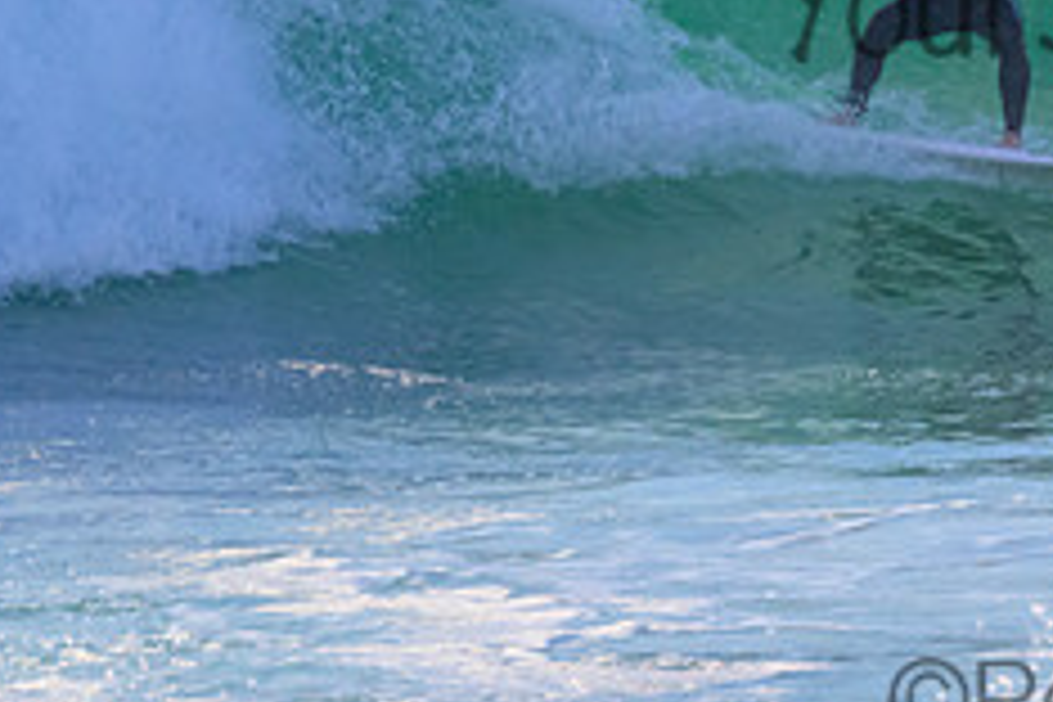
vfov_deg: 0.7
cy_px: -47
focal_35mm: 1982
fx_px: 57969
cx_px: 1238
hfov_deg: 1.0
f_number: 11
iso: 2500
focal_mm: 800
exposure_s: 1/1600
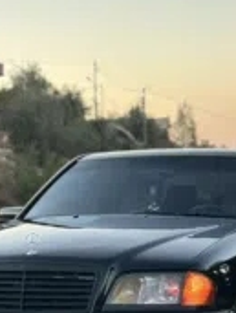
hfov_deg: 13.3
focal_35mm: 112
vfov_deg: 17.3
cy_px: 264
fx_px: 1014
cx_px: 104
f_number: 1.78
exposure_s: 1/237
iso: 80
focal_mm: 6.86
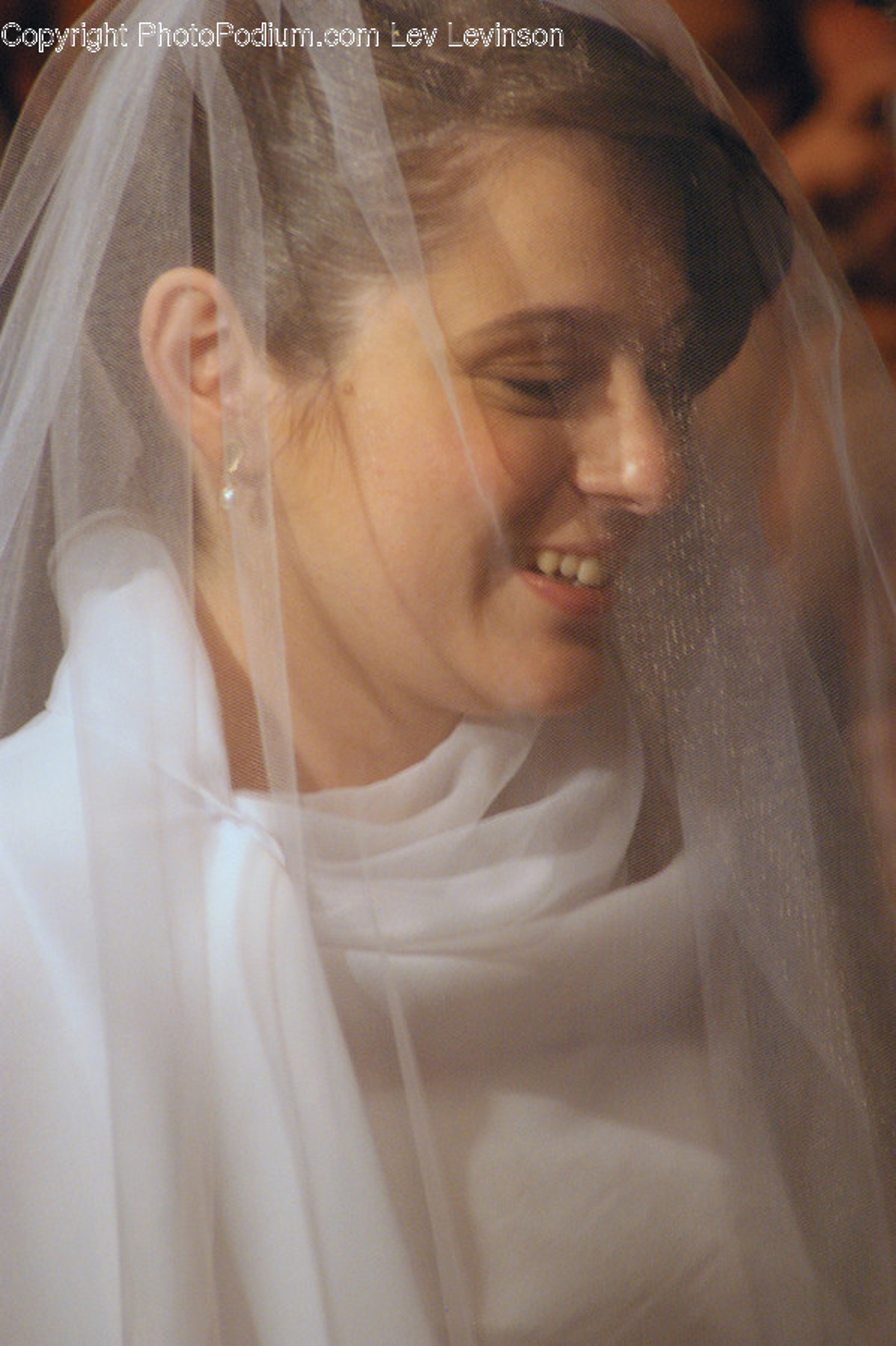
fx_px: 11212
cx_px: 448
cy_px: 673
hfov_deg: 4.6
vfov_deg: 6.9
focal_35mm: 300
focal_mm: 200
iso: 1600
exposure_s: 1/30
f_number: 5.6
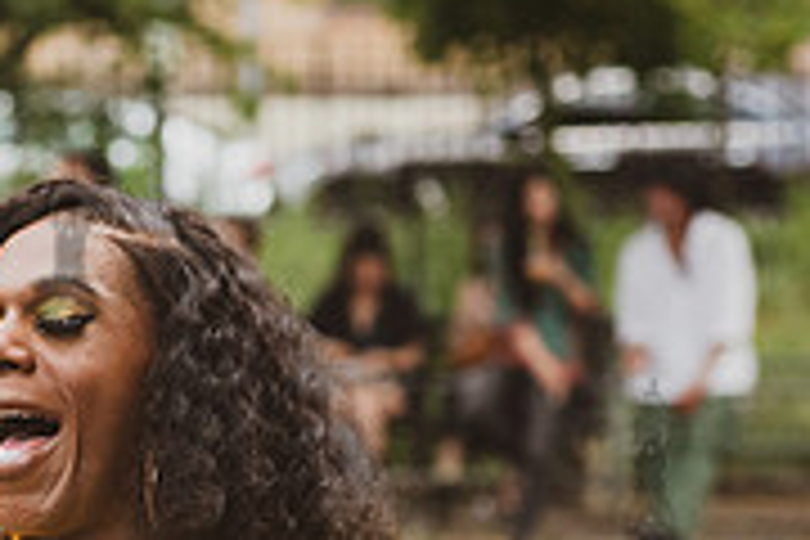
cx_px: 68
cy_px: 673
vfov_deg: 3.8
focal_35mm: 361
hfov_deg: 5.7
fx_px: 8122
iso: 2000
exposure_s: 1/320
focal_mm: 112
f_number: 5
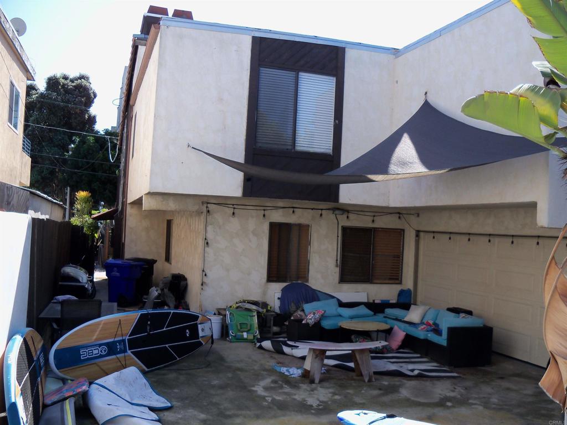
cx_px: 284
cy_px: 212
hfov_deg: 52.6
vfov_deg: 40.7
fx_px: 573
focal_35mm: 35
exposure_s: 1/320
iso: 80
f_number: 3.5
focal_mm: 6.2
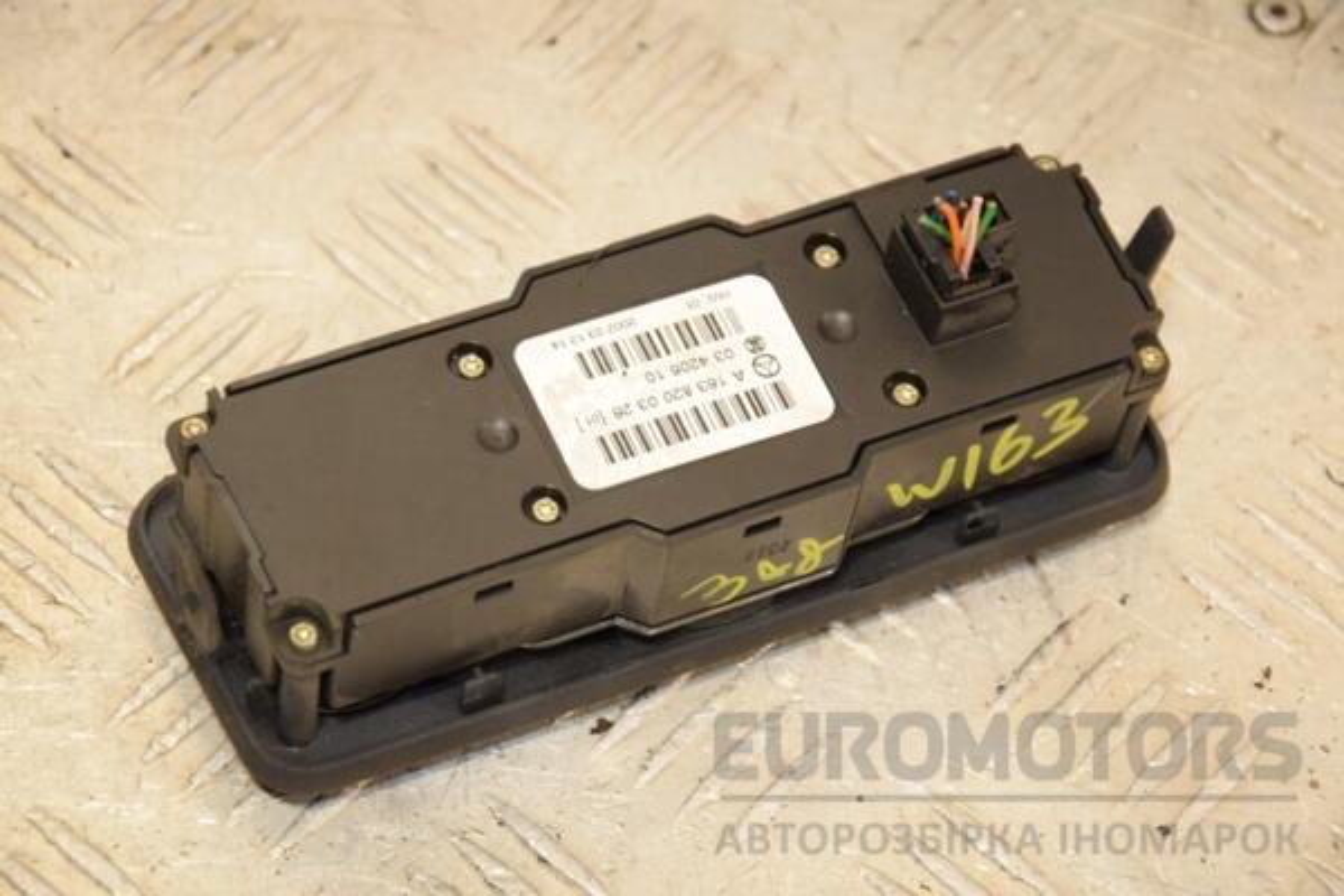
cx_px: 672
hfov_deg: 16.1
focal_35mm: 128
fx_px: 4760
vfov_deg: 10.8
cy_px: 448
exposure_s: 1/200
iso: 800
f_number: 7.1
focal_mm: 85
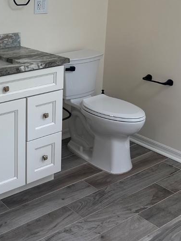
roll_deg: -1.3
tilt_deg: -11.7
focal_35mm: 52
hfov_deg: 26.7
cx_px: 5
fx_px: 362
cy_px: 57
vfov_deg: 35.9
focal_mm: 6.86
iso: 64
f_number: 1.78
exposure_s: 1/121
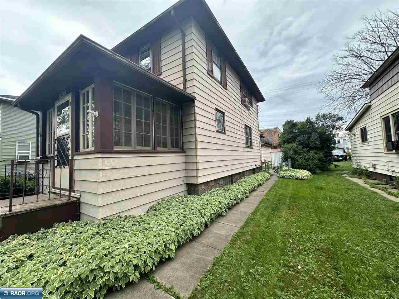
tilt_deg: +4.6
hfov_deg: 102.1
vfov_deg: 85.7
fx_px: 161
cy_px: 150
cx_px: 200
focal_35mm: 14
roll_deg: +0.9
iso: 40
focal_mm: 2.22
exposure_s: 1/168
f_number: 2.2
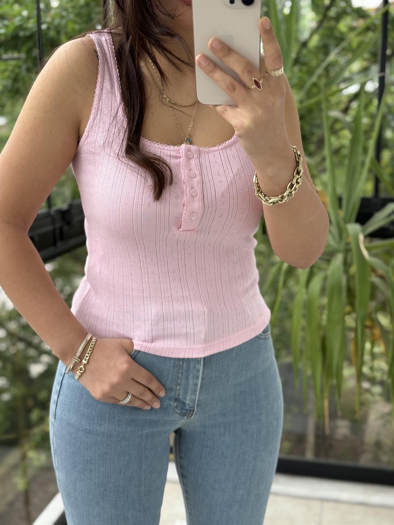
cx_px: 197
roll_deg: +0.7
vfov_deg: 39.7
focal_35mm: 48
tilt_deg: -27.8
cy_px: 262
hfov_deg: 30.3
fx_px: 728
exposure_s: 1/356
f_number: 1.78
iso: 100
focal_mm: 6.76
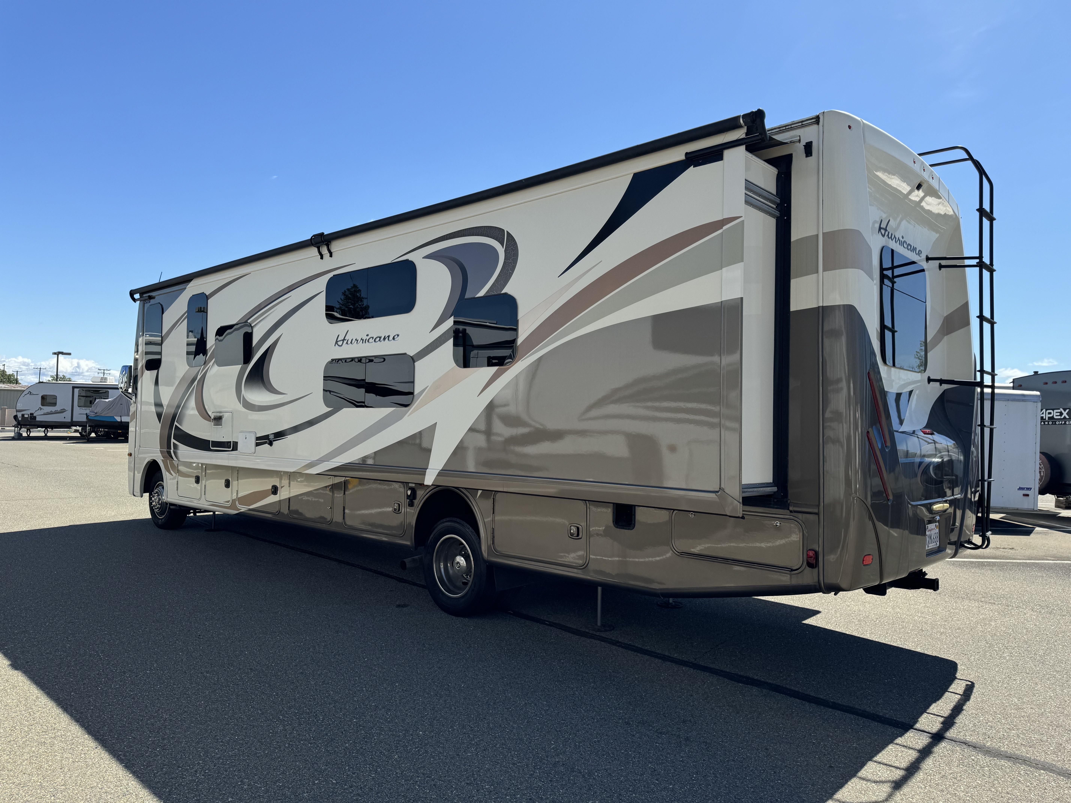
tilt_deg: -1.5
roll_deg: -2.4
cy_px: 402
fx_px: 743
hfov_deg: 71.6
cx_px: 536
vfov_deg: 56.8
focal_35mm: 24
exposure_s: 1/3597
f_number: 1.78
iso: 80
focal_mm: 6.76
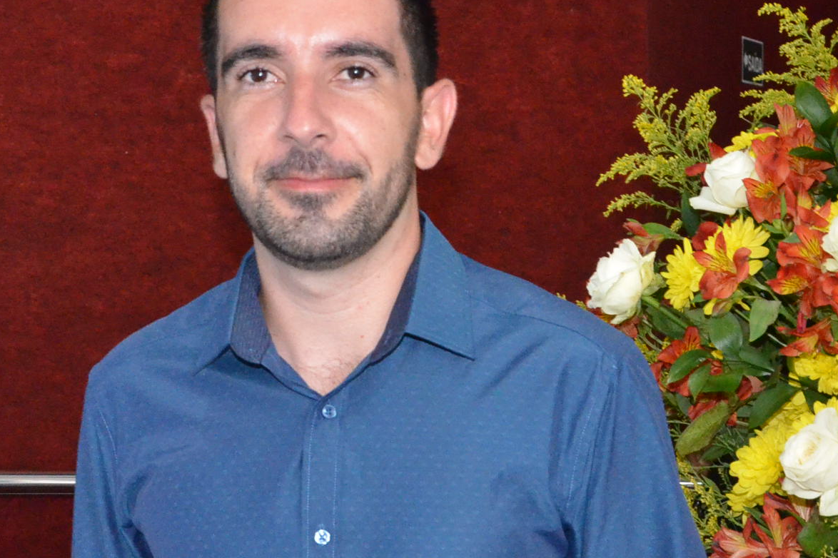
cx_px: 591
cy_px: 352
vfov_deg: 15.5
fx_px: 2048
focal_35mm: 88
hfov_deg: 23.0
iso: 5000
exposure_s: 1/60
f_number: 8
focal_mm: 28
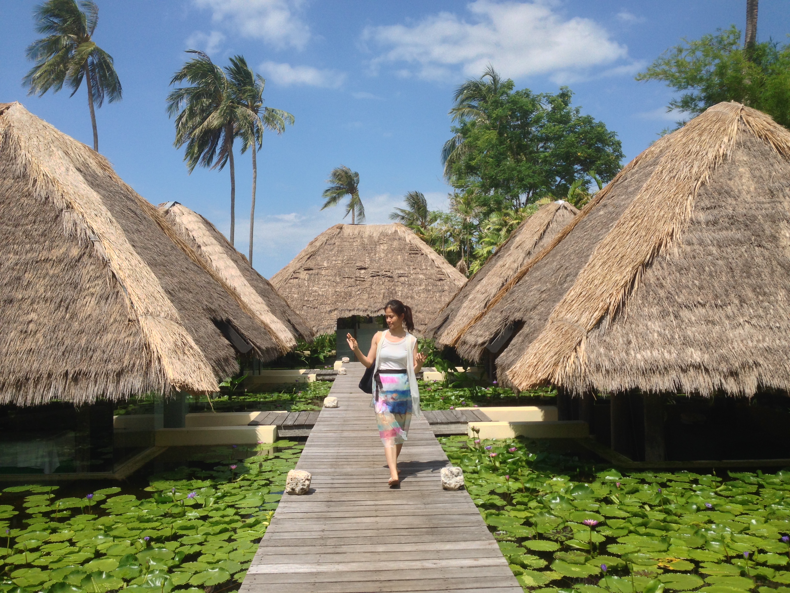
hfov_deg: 55.4
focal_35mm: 33
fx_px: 753
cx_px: 395
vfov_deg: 42.9
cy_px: 296
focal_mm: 4.12
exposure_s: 1/1642
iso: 50
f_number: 2.4
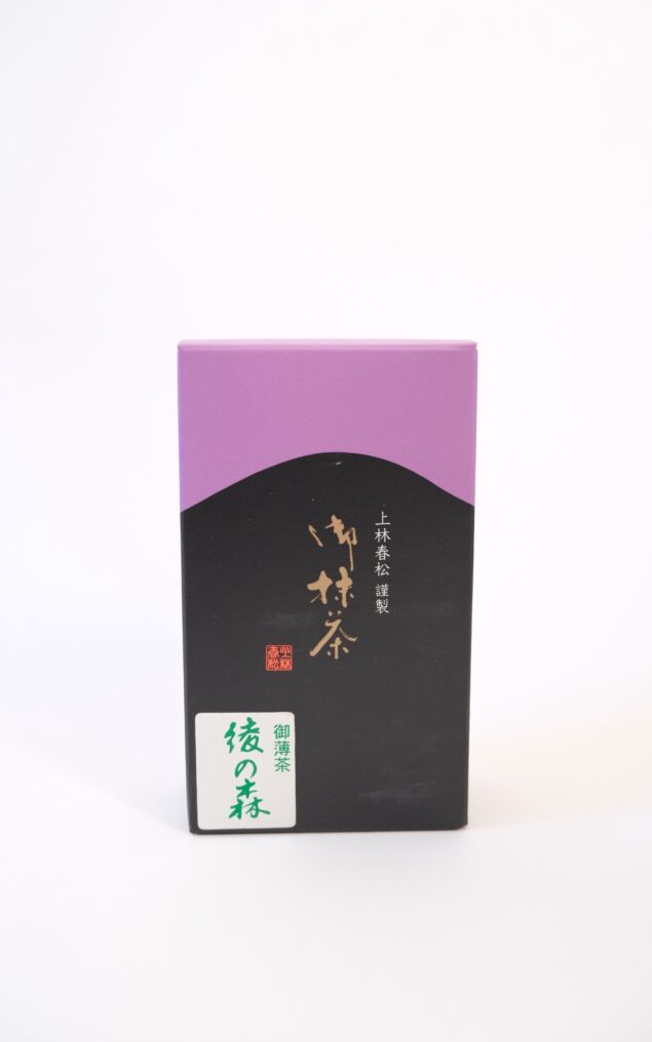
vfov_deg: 51.5
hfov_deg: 33.6
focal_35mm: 38
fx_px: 1080
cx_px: 326
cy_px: 519
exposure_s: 1/100
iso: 2000
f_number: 4.4
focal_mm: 24.9
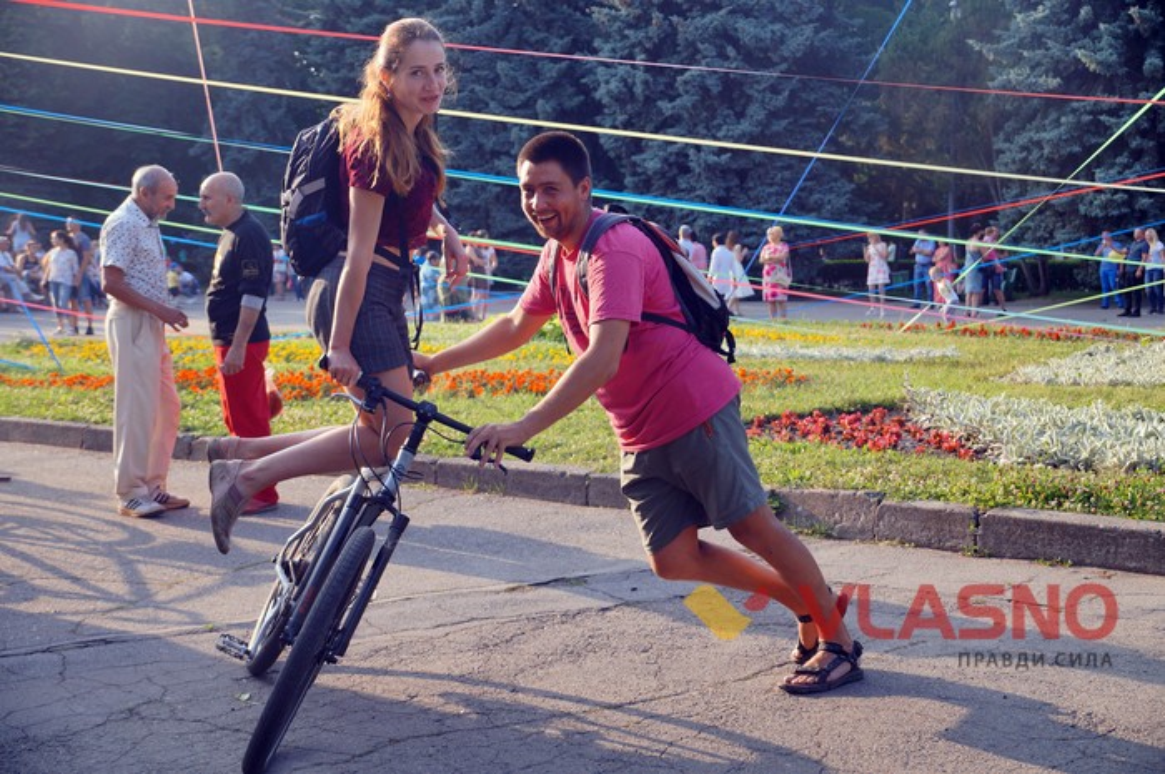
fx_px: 1697
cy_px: 387
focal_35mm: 52
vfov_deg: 25.7
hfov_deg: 37.9
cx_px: 582
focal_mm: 35
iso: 100
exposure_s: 1/200
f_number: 4.5
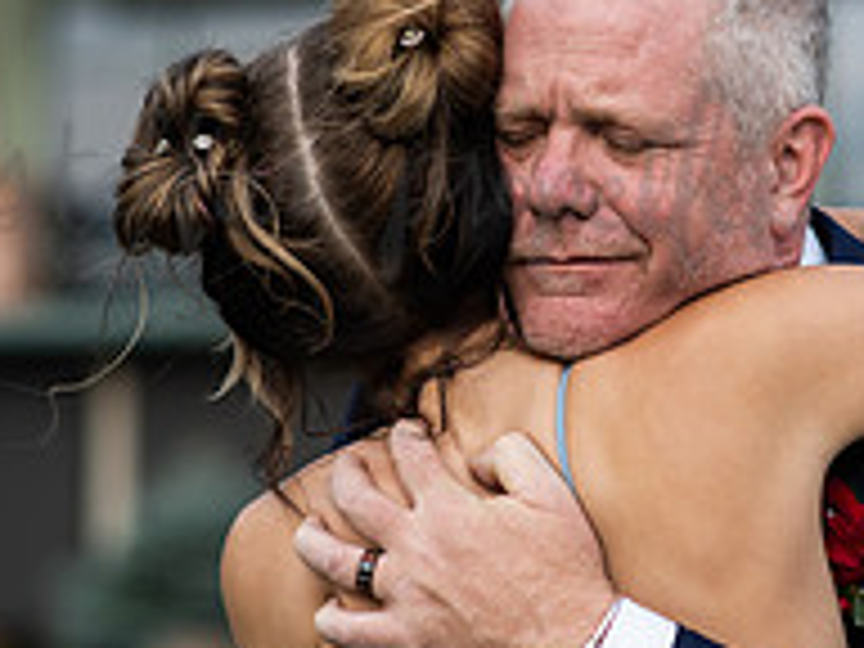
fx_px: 4792
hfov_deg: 10.3
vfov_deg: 7.7
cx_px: 594
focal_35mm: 192
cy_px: 180
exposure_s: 1/3200
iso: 160
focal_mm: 85
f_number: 2.2
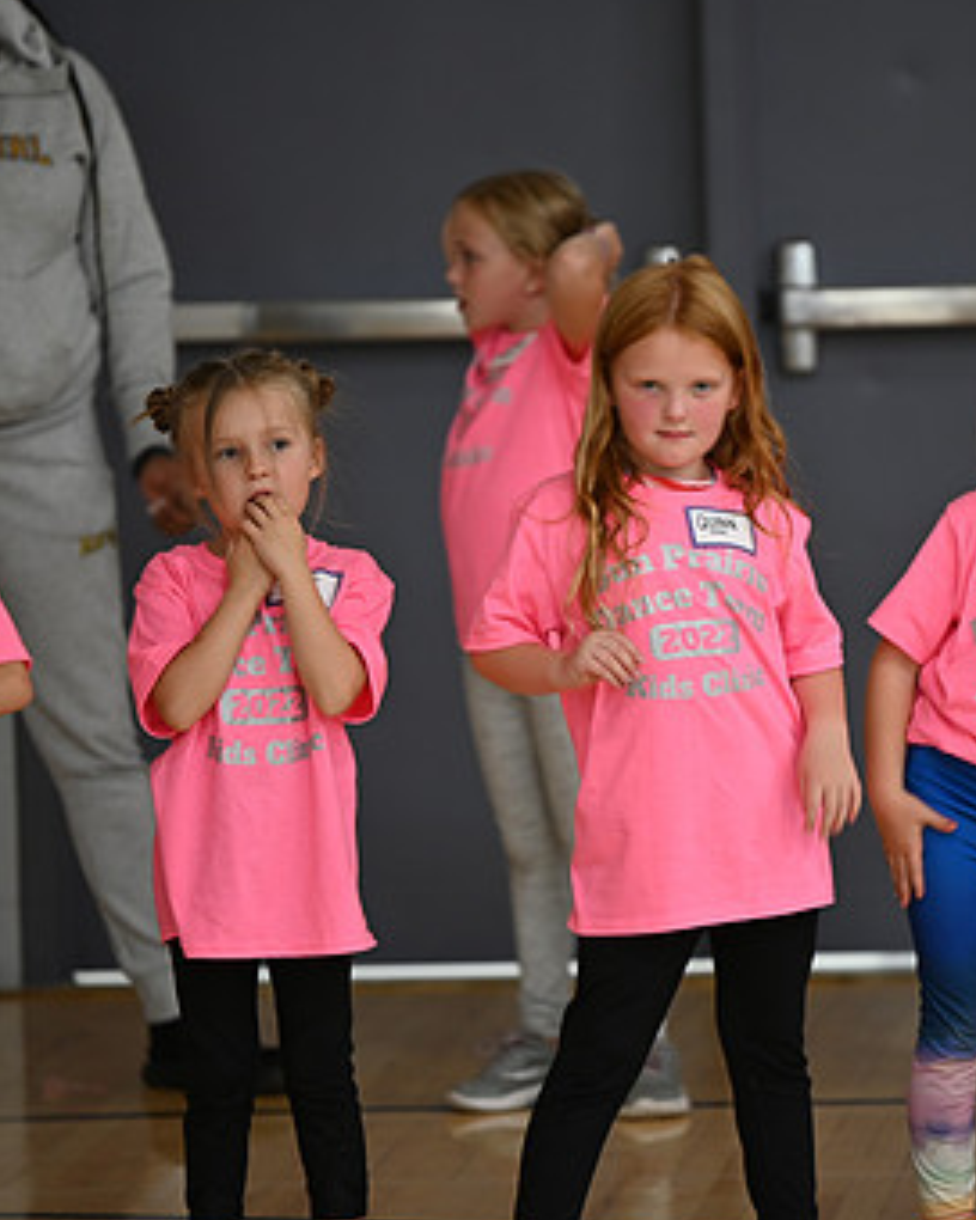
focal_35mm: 320
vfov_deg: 6.0
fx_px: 11554
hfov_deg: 4.8
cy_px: 667
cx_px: 689
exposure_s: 1/80
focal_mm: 200
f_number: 2.8
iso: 800
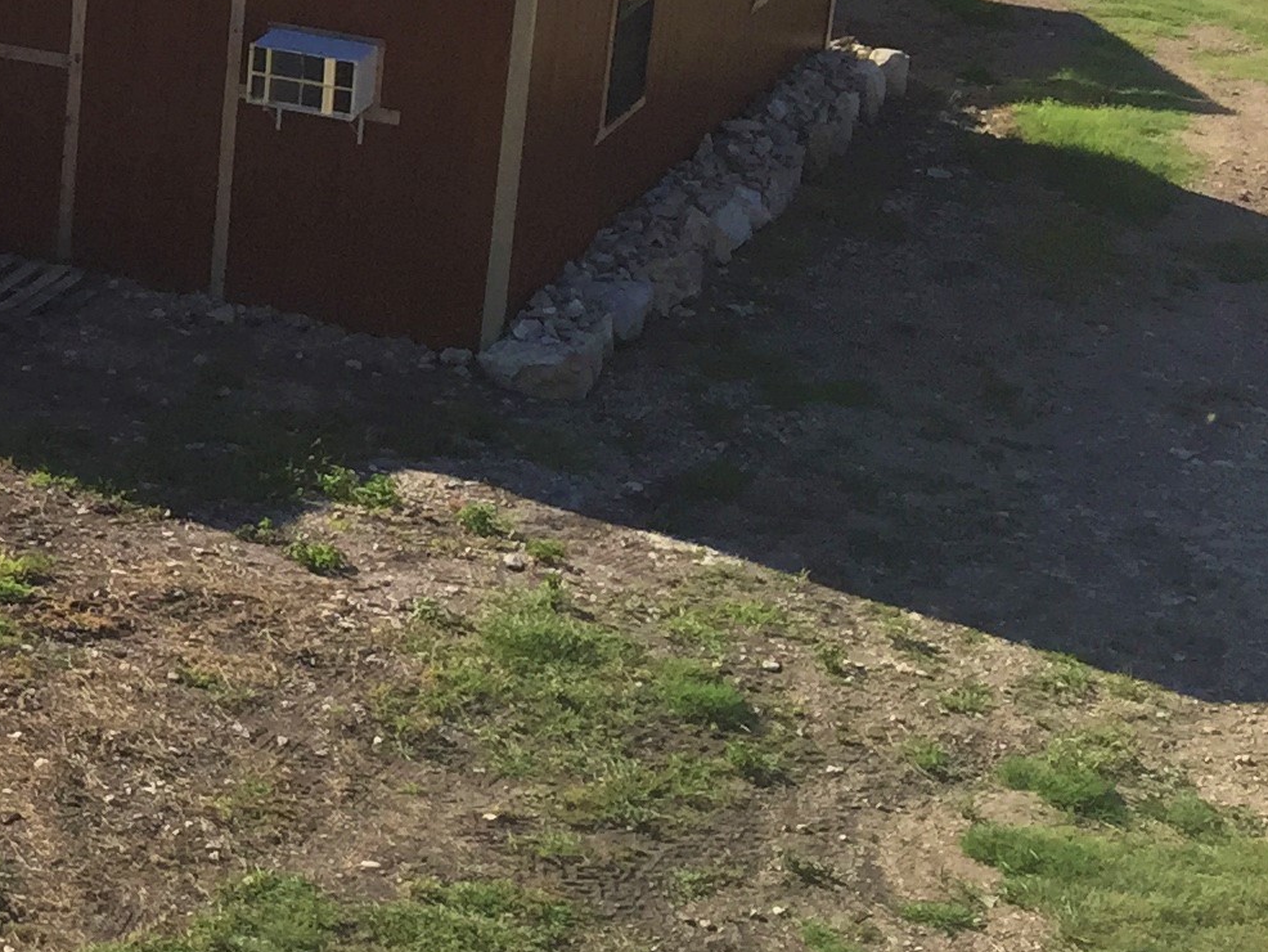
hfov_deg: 17.6
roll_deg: -0.8
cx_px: -814
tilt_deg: -17.3
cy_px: 51
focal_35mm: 96
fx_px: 3517
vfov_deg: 15.2
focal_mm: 4.15
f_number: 2.2
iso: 32
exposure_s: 1/1799
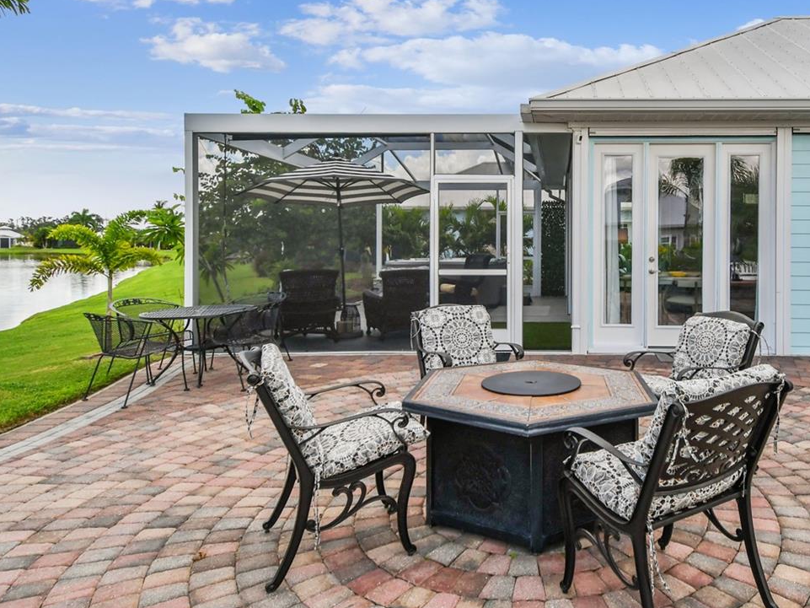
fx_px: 562
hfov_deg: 69.2
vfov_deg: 56.2
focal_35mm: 24
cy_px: 229
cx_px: 550
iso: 100
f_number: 7.1
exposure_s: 1/400
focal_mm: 10
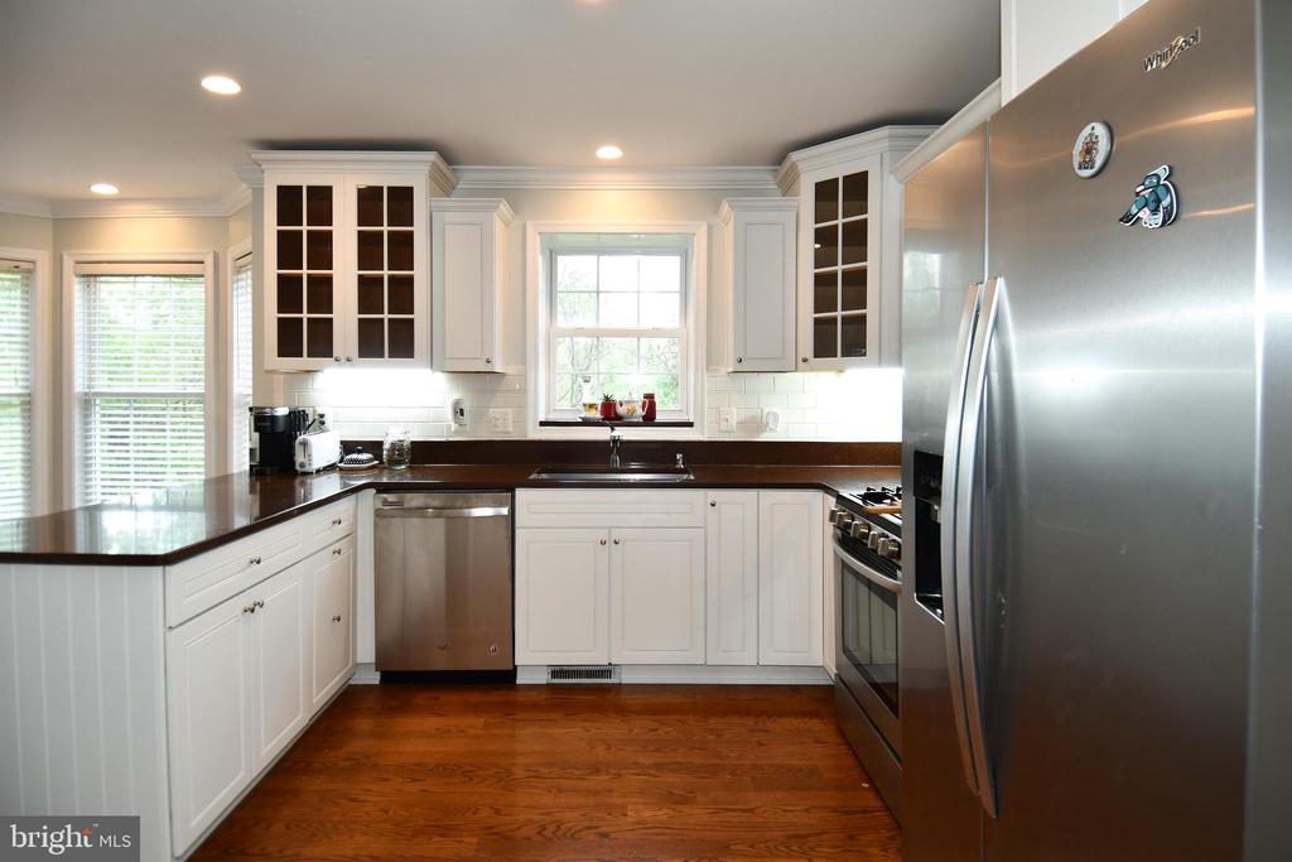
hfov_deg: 90.0
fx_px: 646
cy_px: 431
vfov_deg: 67.4
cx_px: 646
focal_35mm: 18
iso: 280
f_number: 4
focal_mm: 12
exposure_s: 1/60
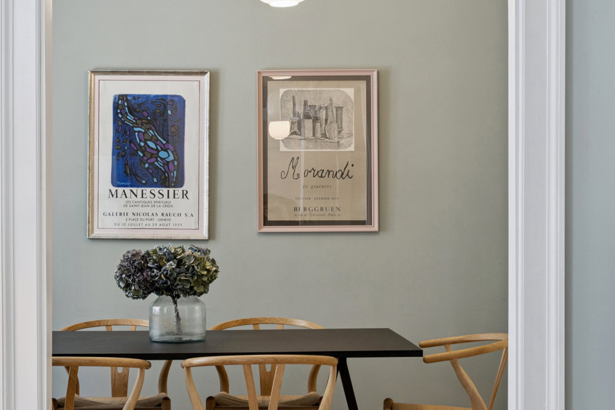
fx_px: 1087
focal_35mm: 64
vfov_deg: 21.4
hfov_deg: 31.6
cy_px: 213
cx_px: 267
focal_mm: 35
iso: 200
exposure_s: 1/2
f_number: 8
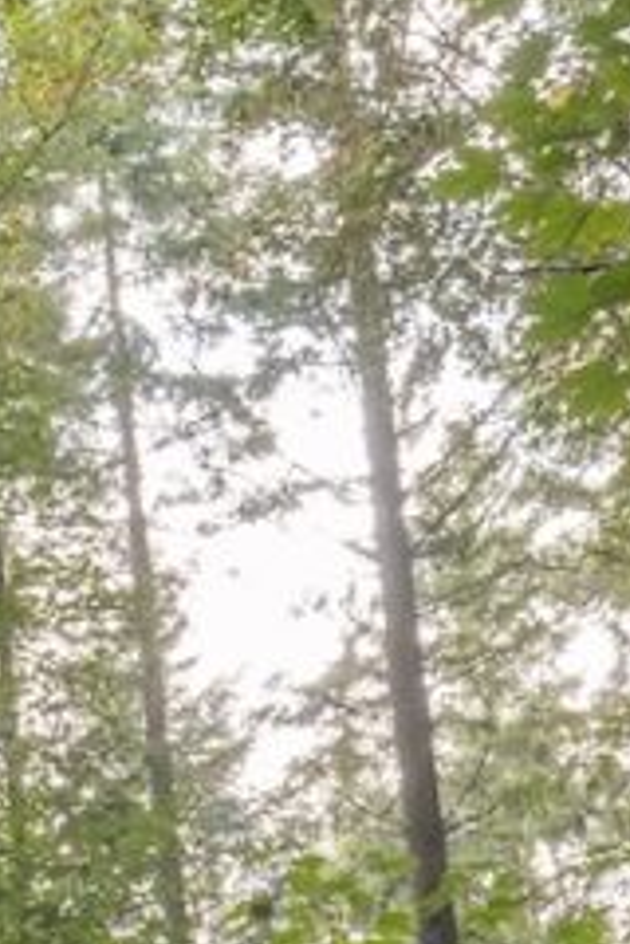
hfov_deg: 8.0
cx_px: -728
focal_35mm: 162
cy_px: 1388
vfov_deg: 12.1
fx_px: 4252
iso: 800
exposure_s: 1/40
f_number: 13
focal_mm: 35
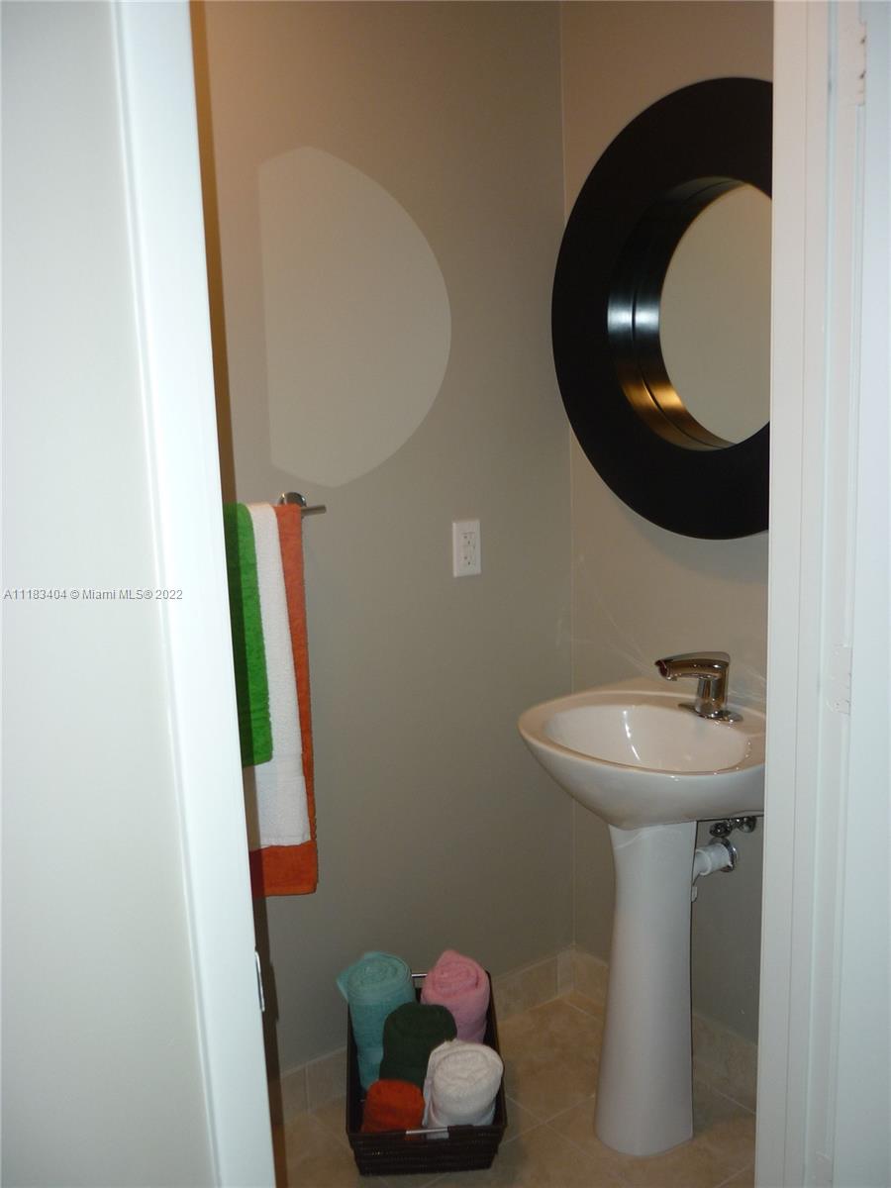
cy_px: 594
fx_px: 1133
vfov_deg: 55.4
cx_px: 446
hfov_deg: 42.9
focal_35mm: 33
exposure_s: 1/30
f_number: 2.8
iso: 100
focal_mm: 5.5
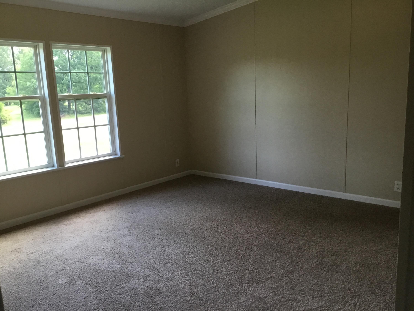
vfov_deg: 45.4
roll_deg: +2.9
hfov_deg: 58.4
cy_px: 156
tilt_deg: -10.2
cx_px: 207
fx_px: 371
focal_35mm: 31
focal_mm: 3.3
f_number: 2.4
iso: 32
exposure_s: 1/30
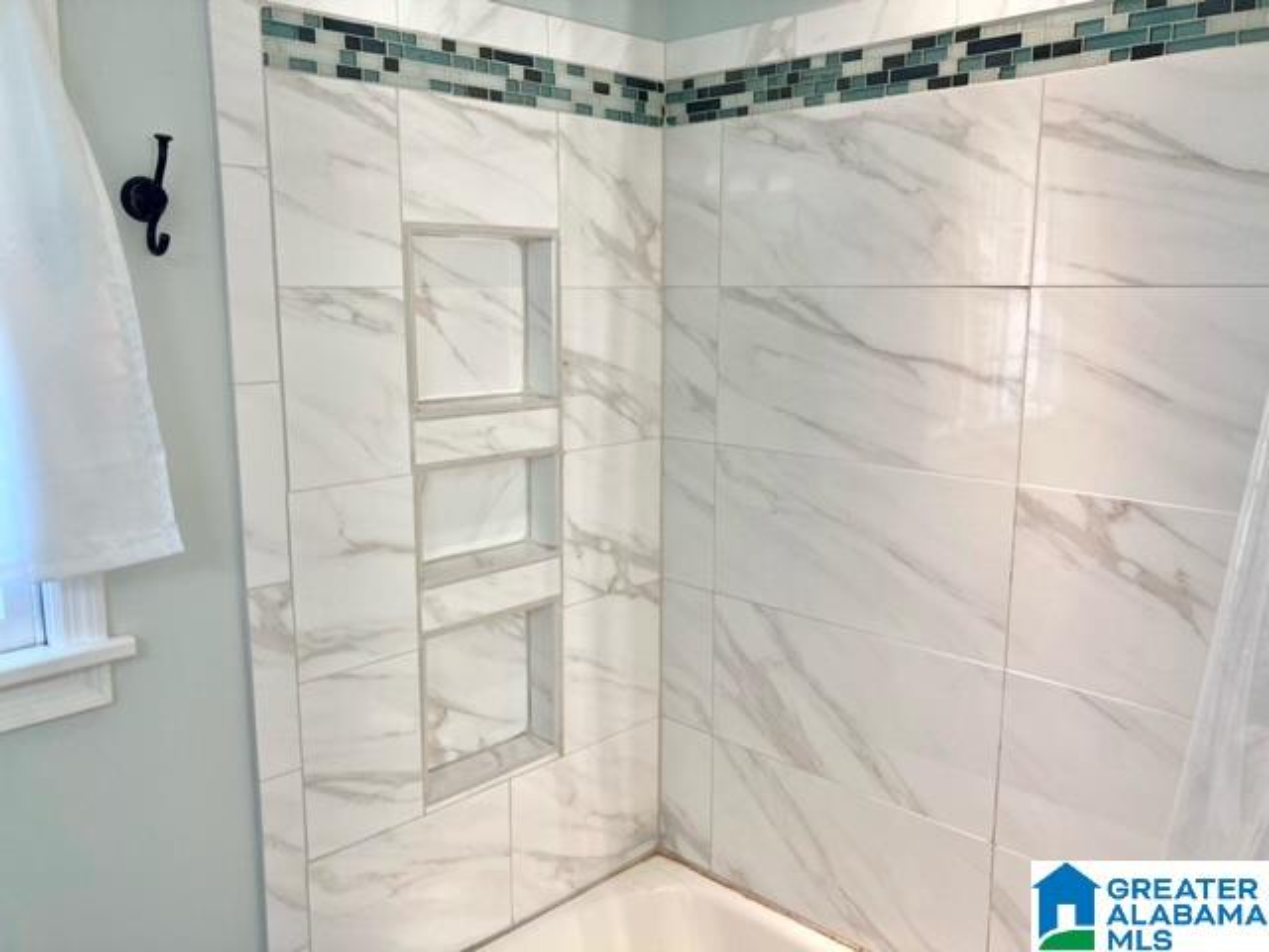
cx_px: 634
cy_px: 476
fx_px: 1026
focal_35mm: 28
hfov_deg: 63.4
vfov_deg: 49.7
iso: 40
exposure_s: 1/120
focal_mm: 3.99
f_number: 1.8
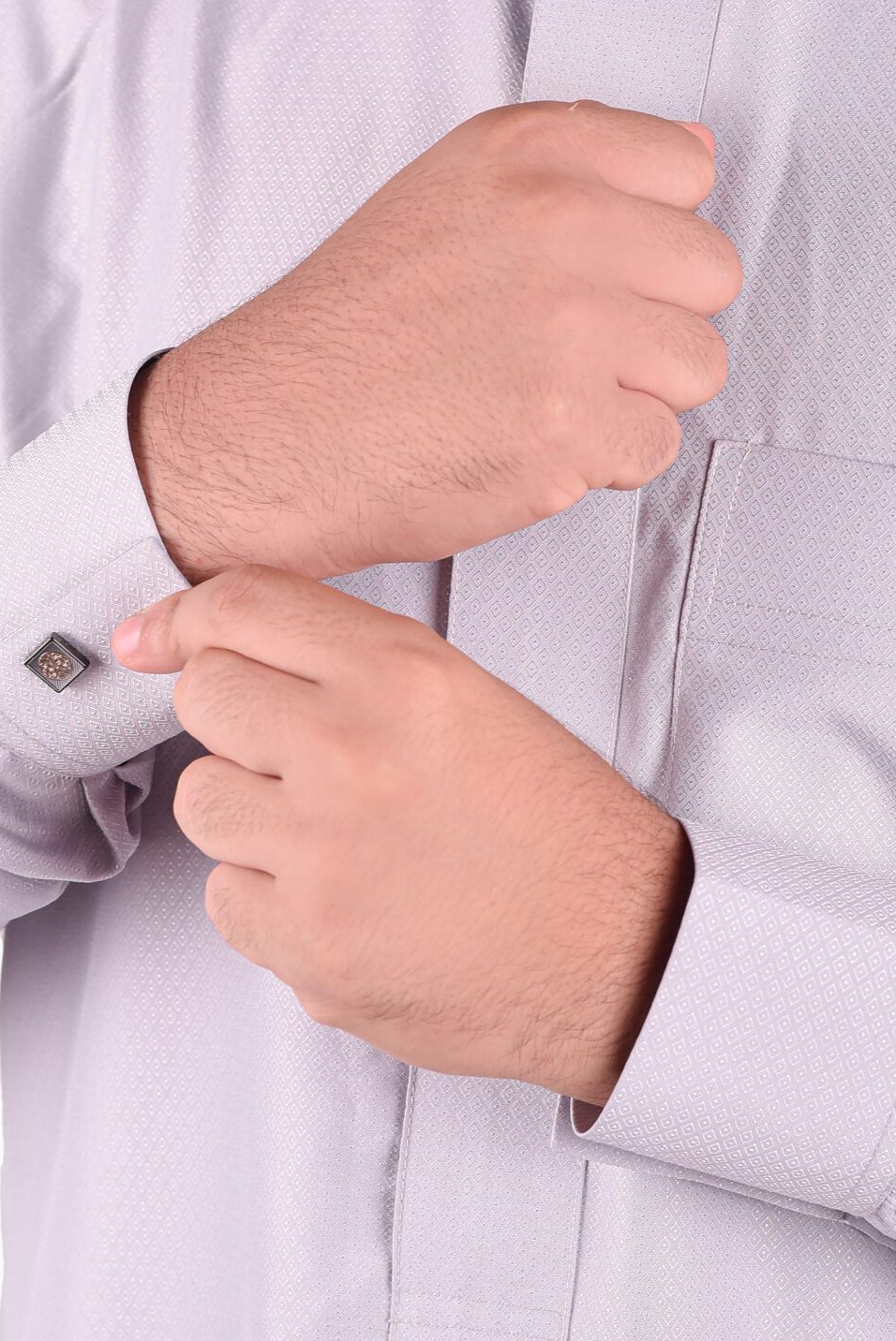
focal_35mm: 152
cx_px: 669
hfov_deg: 9.0
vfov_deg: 13.5
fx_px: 5669
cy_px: 464
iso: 320
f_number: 7.1
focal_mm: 85
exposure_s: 1/160
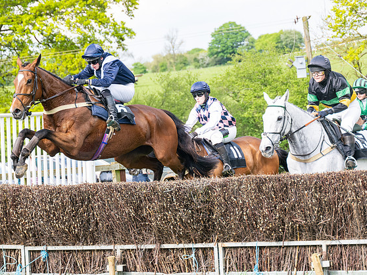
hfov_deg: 11.5
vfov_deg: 8.7
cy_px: 147
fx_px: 1814
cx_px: 220
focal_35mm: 171
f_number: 4
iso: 400
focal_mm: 98
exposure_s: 1/1250
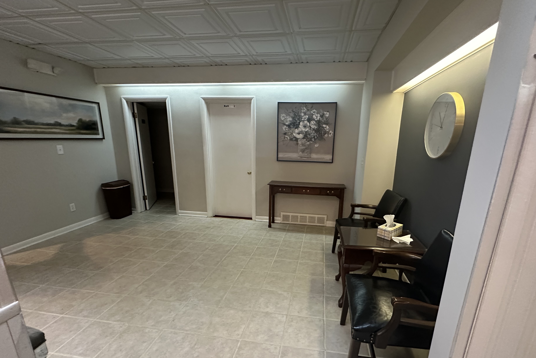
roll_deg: -2.1
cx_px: 288
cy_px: 199
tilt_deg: -13.3
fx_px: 238
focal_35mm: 16
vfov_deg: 73.5
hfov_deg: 96.6
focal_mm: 2.22
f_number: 2.2
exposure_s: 1/60
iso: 640
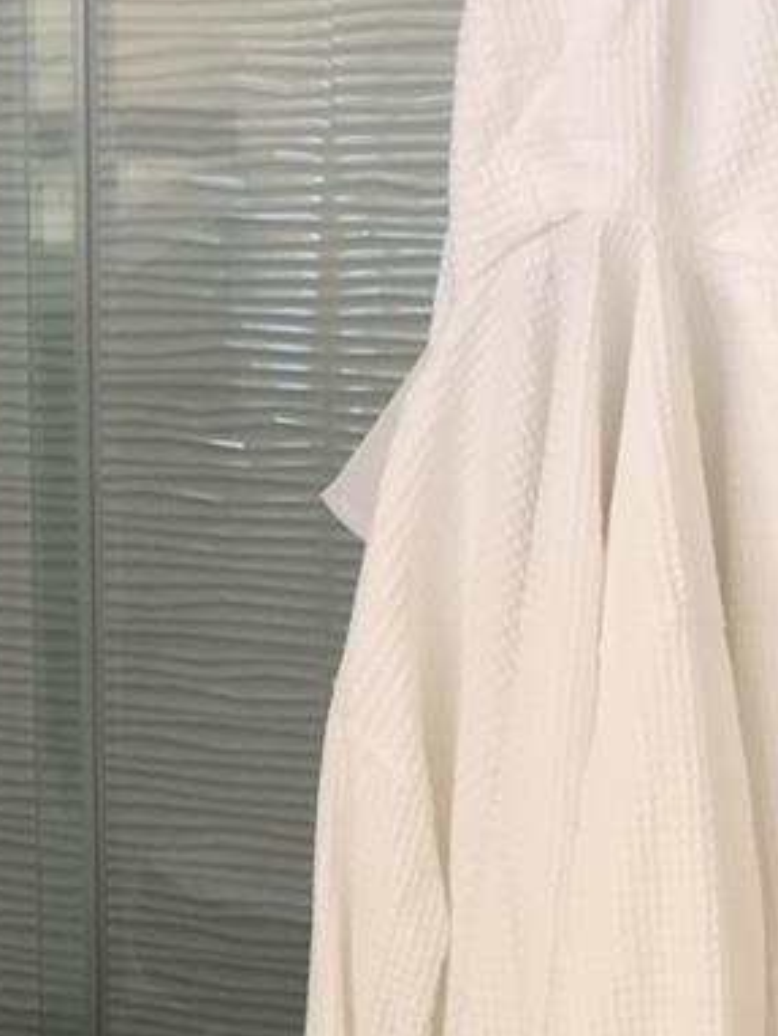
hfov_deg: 15.3
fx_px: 2724
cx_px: -295
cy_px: 583
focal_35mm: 91
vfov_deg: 21.5
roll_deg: +1.9
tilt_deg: -11.8
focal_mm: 4.15
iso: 32
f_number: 2.2
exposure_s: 1/60
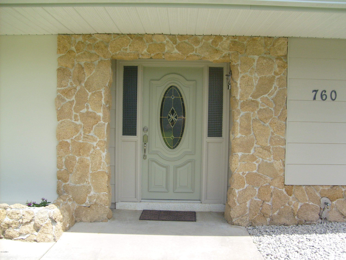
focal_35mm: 35
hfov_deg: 52.6
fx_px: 350
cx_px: 173
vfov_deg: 40.7
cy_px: 130
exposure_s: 1/250
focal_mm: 5.8
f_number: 7.1
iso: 80
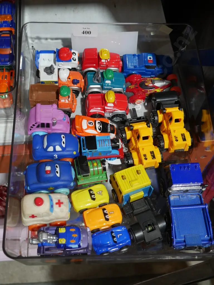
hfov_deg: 31.5
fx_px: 379
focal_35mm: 46
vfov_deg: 41.2
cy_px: 142
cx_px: 107
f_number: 5.1
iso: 500
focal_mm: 23
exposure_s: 1/60
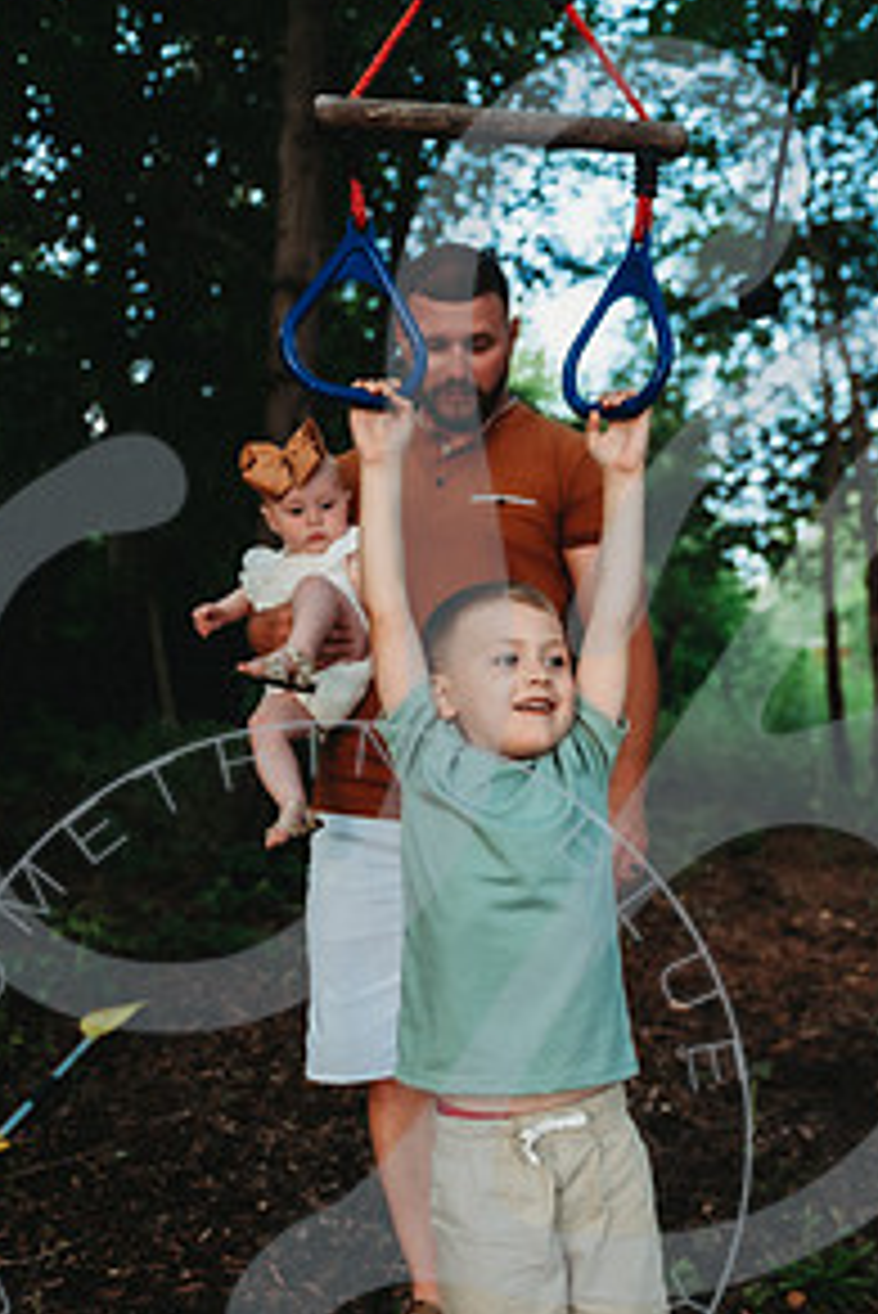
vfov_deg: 51.5
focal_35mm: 37
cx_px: 536
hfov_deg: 35.8
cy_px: 796
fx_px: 1352
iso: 200
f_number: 2.8
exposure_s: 1/200
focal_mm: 24
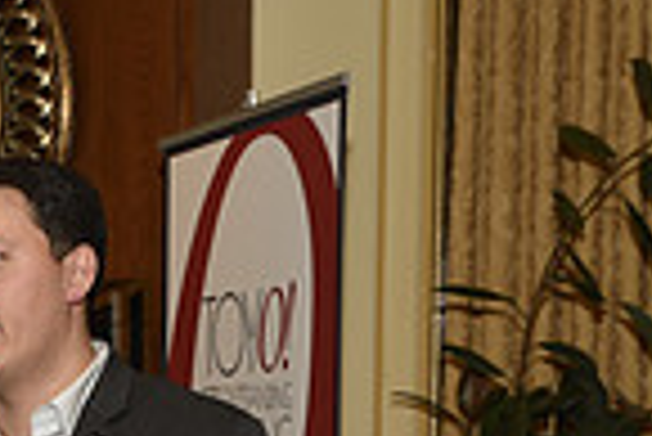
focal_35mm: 128
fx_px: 2321
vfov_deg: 10.2
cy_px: 735
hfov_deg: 15.1
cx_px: -238
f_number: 5
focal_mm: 32
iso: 200
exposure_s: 1/60
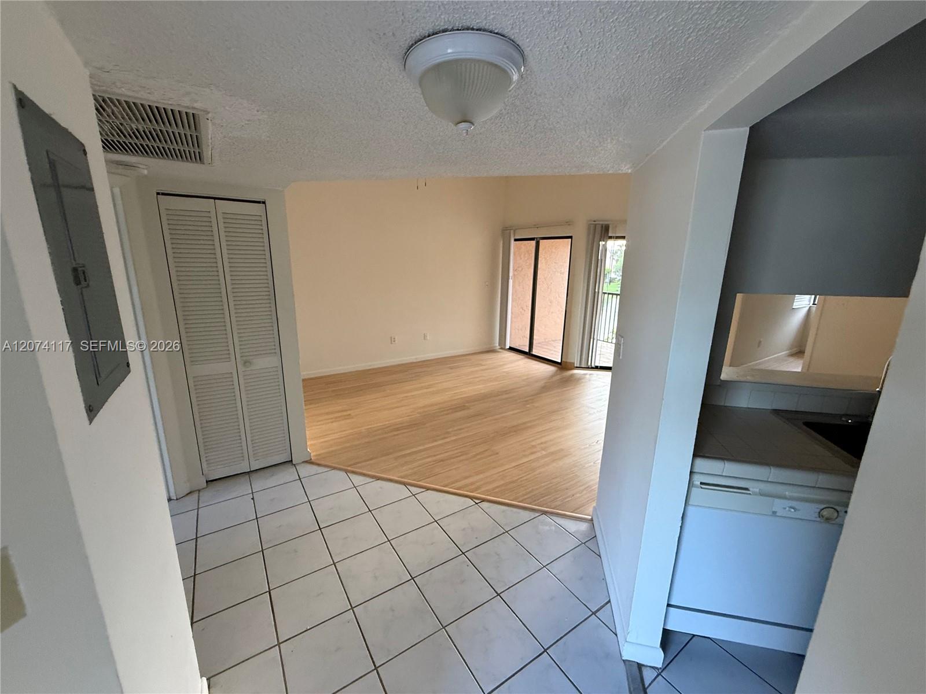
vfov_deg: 85.7
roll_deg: -0.4
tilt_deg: -13.1
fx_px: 375
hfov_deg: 102.1
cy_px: 347
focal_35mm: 14
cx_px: 463
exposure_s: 1/69
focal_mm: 2.22
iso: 320
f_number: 2.2
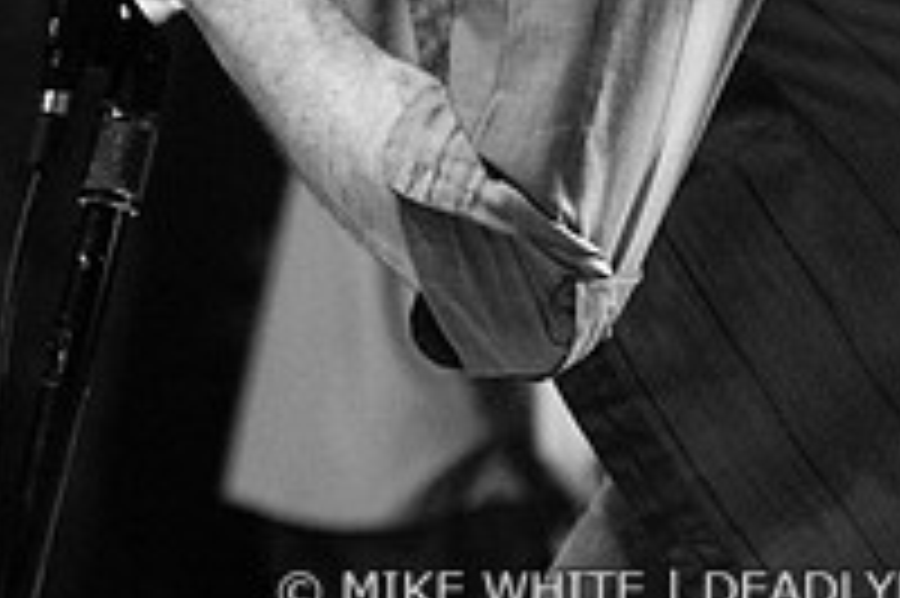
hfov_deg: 6.8
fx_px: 7594
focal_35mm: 304
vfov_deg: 4.5
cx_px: -32
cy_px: -236
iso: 1000
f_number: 2.8
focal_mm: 70
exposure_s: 1/250
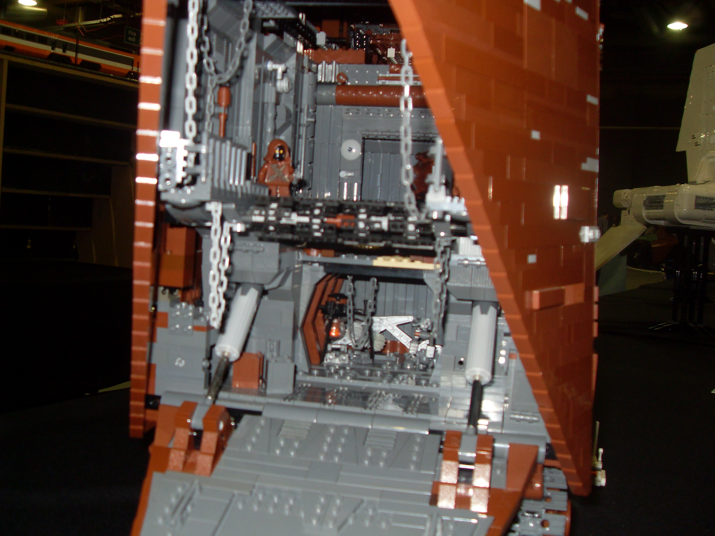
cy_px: 268
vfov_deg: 38.7
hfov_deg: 50.1
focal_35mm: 37
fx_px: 764
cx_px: 358
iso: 100
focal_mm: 6.3
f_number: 2.8
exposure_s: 1/45
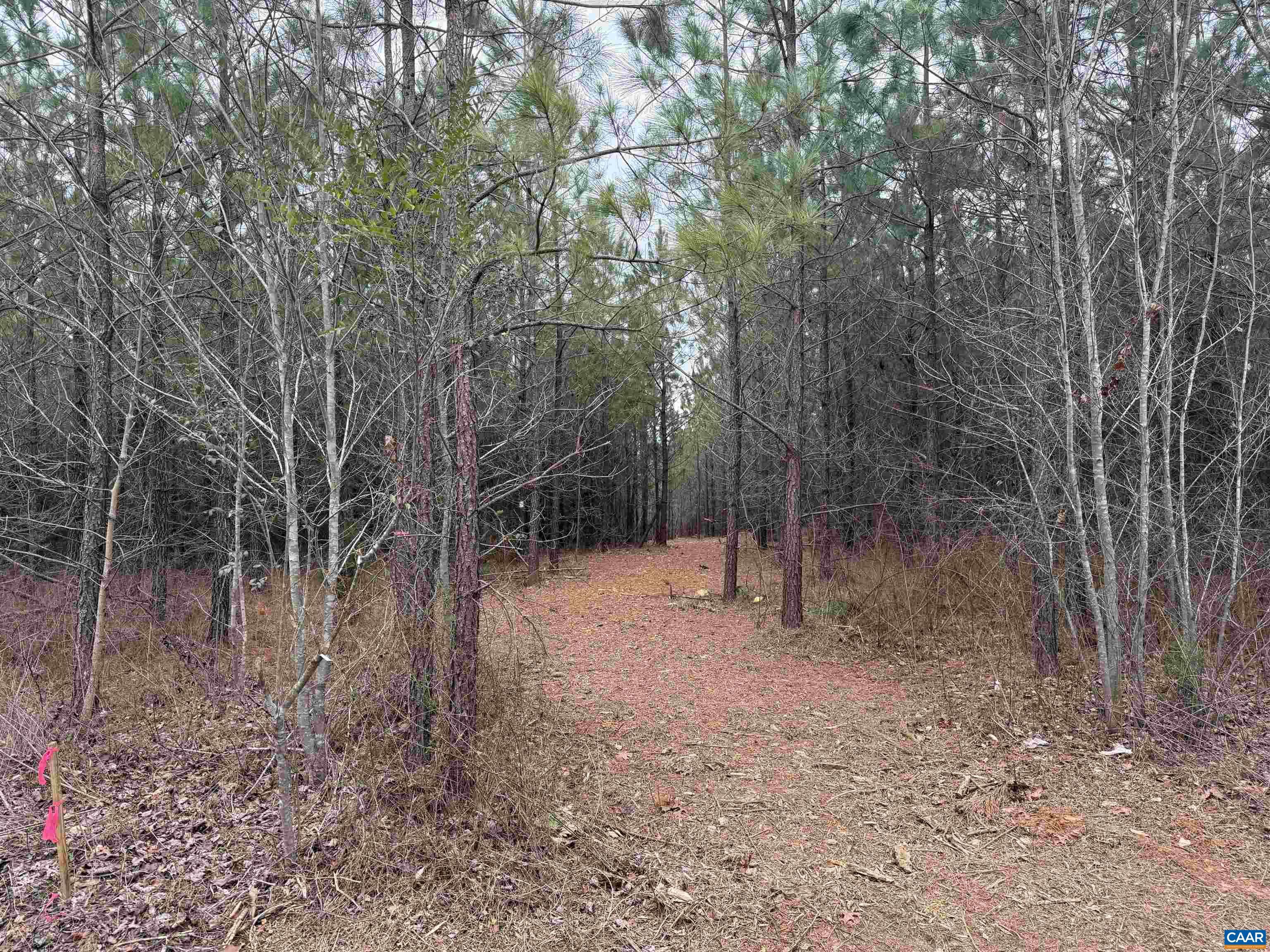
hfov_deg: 71.6
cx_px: 635
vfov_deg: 56.8
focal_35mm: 24
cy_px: 476
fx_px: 881
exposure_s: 1/478
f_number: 1.78
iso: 100
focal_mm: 6.76
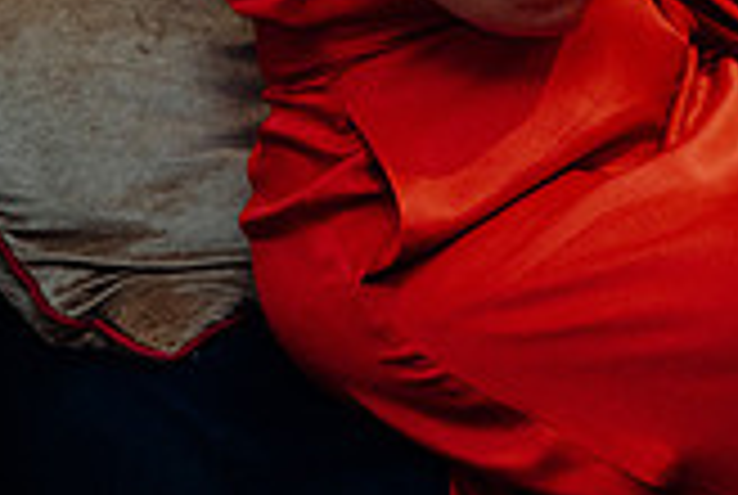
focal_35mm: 166
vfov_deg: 8.1
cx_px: 1179
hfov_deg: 11.7
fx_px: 3409
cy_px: -268
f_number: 3.5
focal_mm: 47
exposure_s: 1/160
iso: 2500
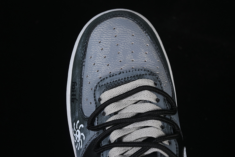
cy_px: 78
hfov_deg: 27.0
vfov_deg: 18.2
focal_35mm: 75
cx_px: 118
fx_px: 490
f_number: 7.1
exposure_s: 1/60
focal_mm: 50
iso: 160
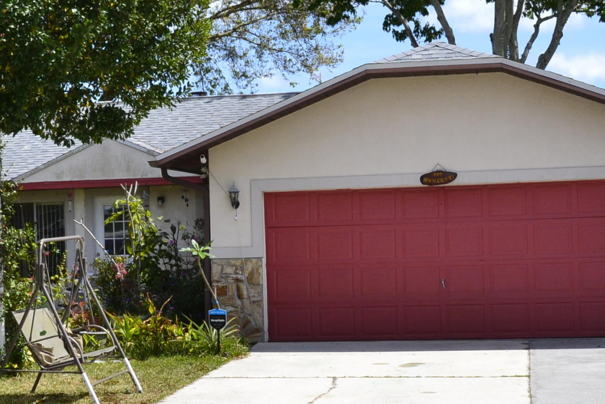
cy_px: 271
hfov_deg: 20.8
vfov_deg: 14.1
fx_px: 1630
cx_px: 118
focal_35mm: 97
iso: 400
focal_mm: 26
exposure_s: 1/400
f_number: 11
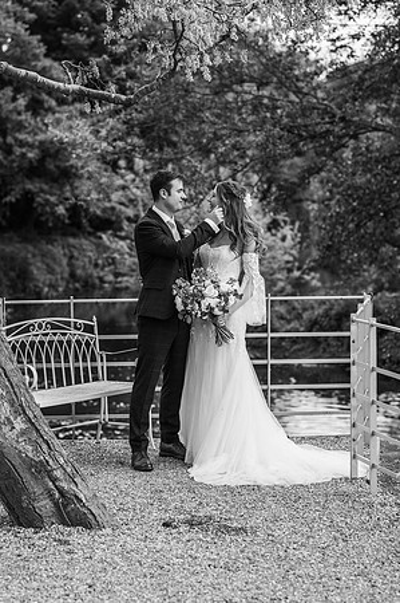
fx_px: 1420
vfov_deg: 23.9
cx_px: 200
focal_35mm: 85
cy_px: 302
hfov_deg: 16.0
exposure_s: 1/640
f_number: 3.2
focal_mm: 85
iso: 100
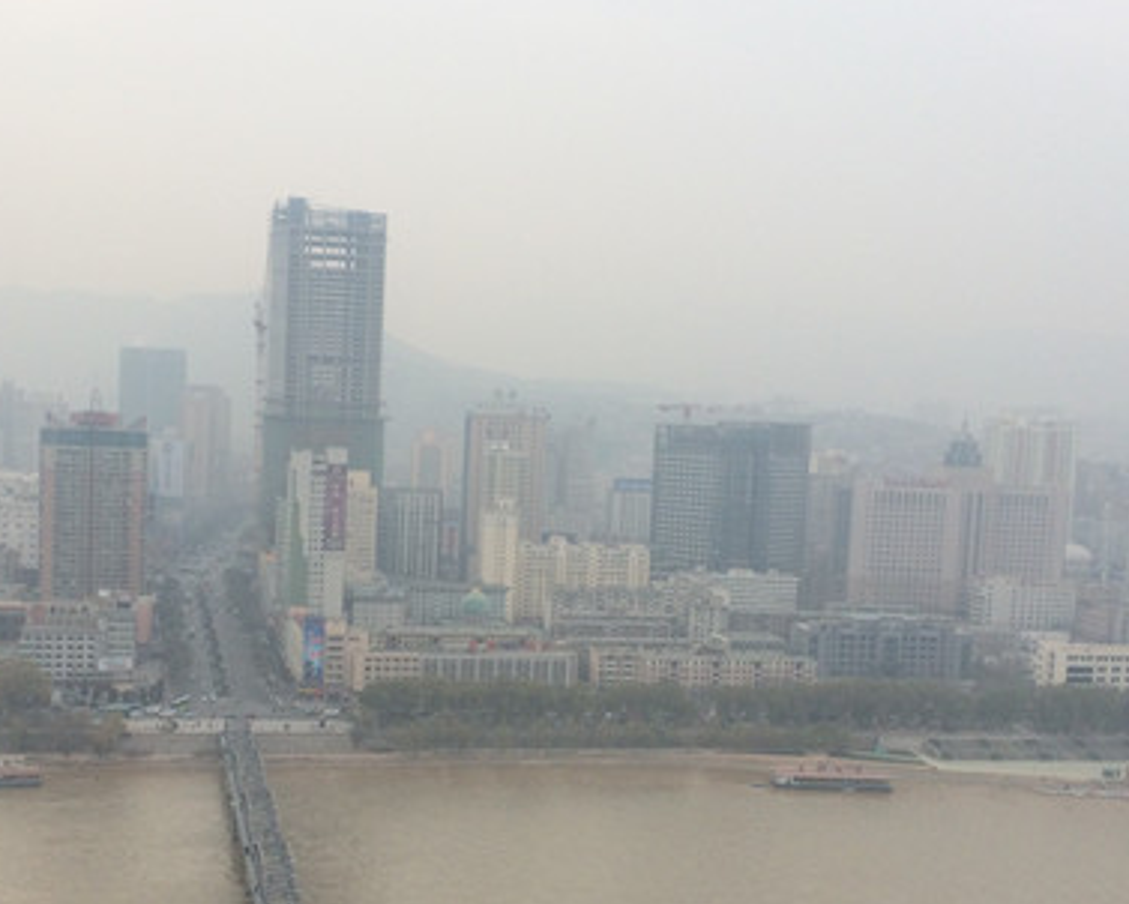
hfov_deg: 38.6
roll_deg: -1.1
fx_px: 1605
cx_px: 458
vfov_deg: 31.3
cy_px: 569
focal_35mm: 48
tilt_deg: -5.9
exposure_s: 1/1282
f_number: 2.2
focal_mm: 4.15
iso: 32
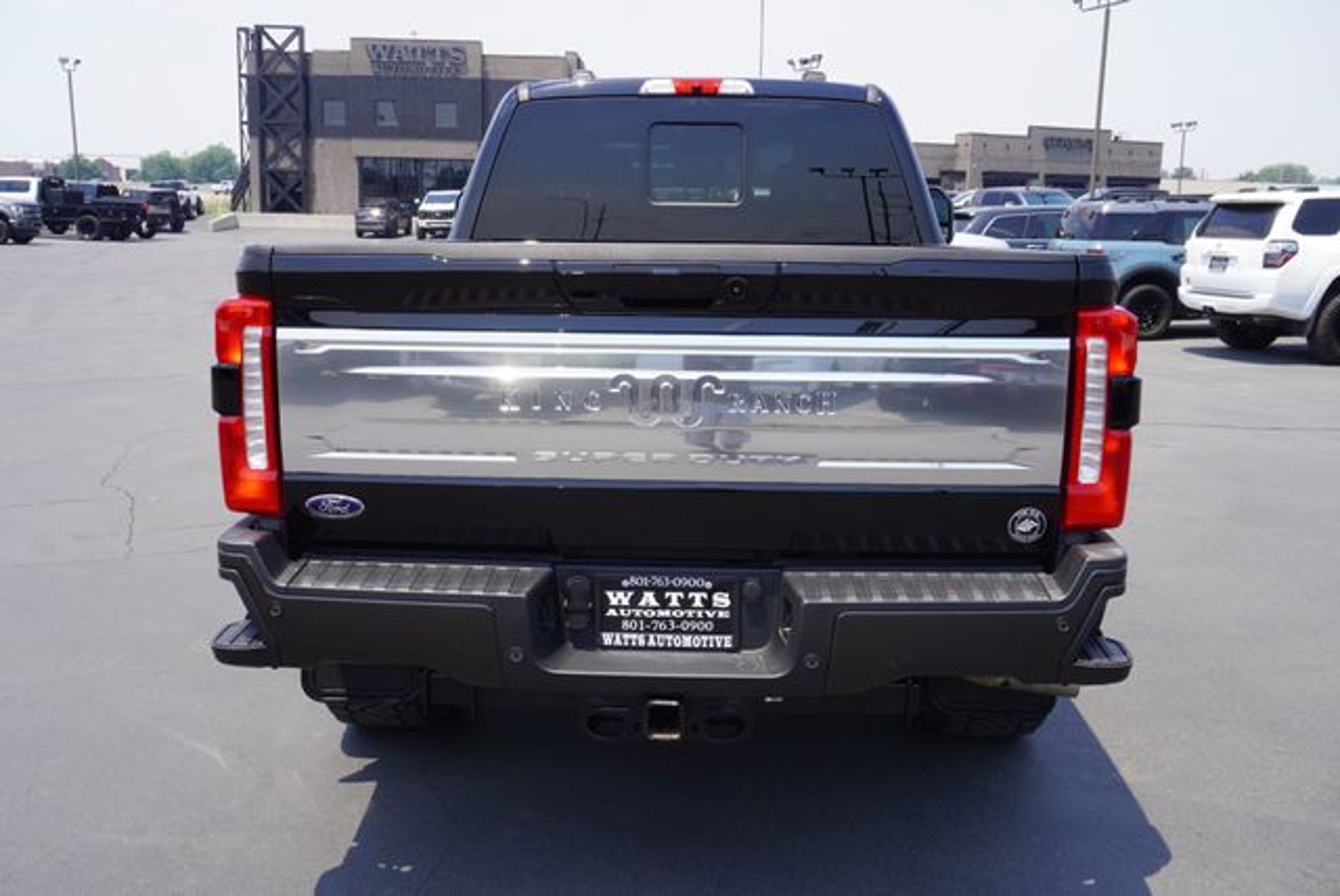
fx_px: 1229
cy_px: 448
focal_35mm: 33
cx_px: 670
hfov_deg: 57.2
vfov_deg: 40.0
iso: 100
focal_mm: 22
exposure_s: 1/125
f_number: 9
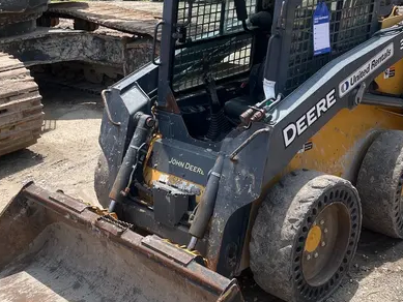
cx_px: 211
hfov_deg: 38.9
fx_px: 571
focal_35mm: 49
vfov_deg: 29.7
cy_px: 145
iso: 50
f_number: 1.6
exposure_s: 1/2137
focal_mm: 5.1
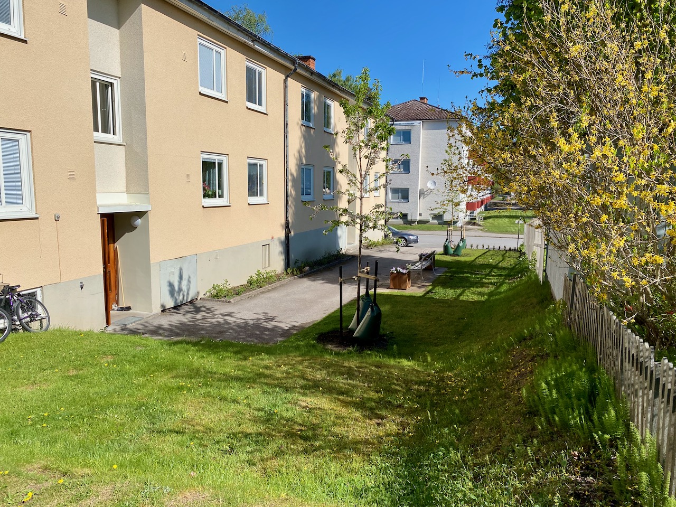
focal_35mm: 26
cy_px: 254
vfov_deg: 53.1
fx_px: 508
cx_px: 338
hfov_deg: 67.3
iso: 32
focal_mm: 4.25
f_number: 1.8
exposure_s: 1/4115
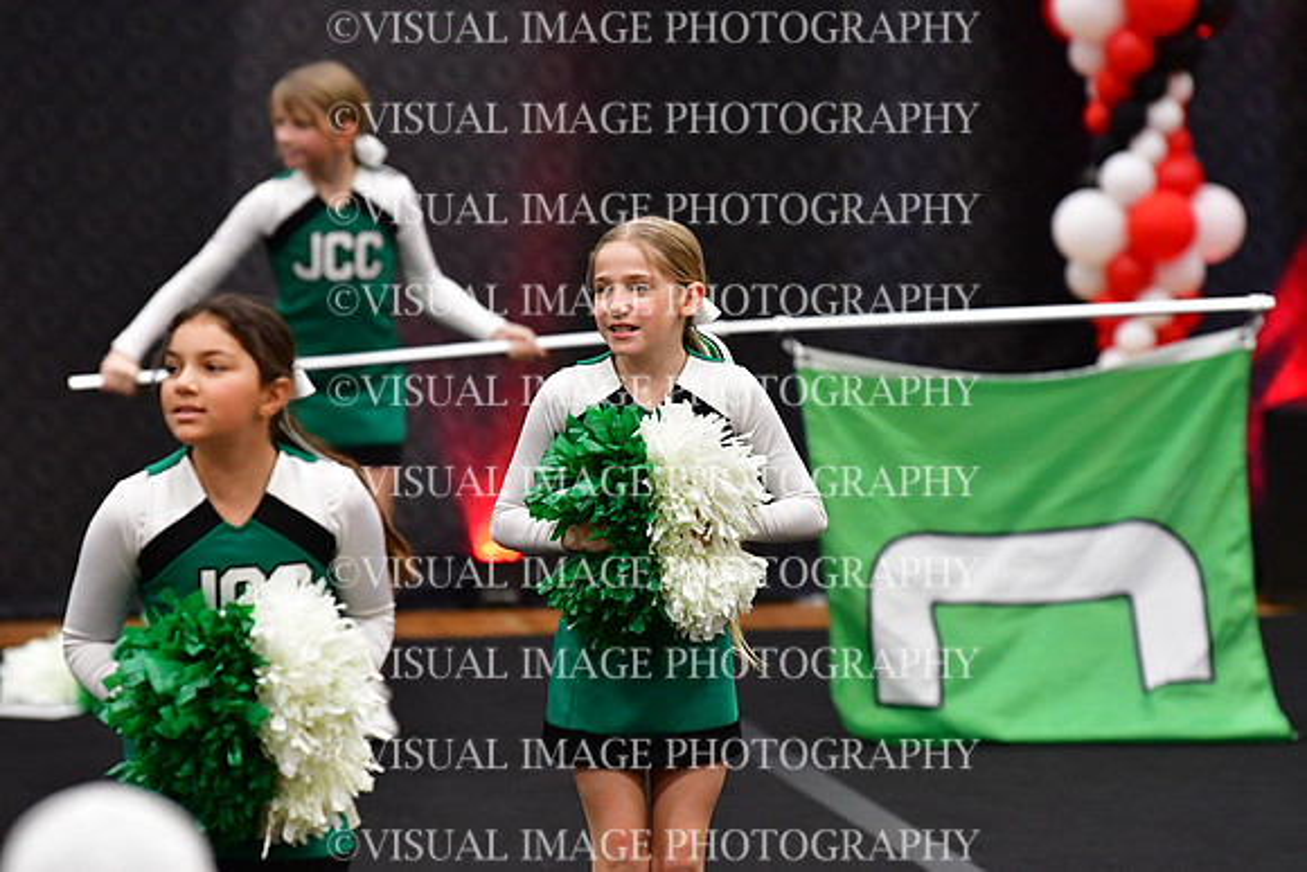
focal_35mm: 300
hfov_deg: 6.9
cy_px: 436
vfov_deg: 4.6
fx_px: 10894
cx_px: 654
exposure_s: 1/500
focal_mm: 200
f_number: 3.5
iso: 4000
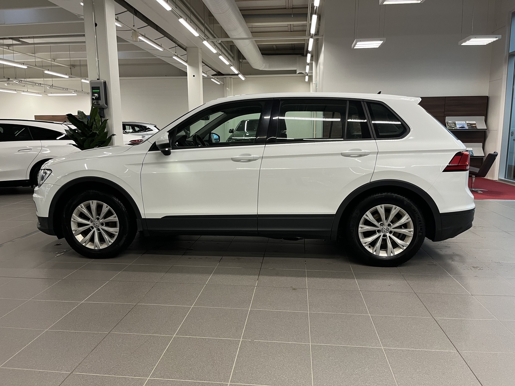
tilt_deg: -10.5
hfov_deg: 67.3
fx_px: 387
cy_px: 193
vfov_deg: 53.1
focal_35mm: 26
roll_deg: +0.0
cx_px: 258
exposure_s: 1/67
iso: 125
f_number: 1.6
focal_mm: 5.1
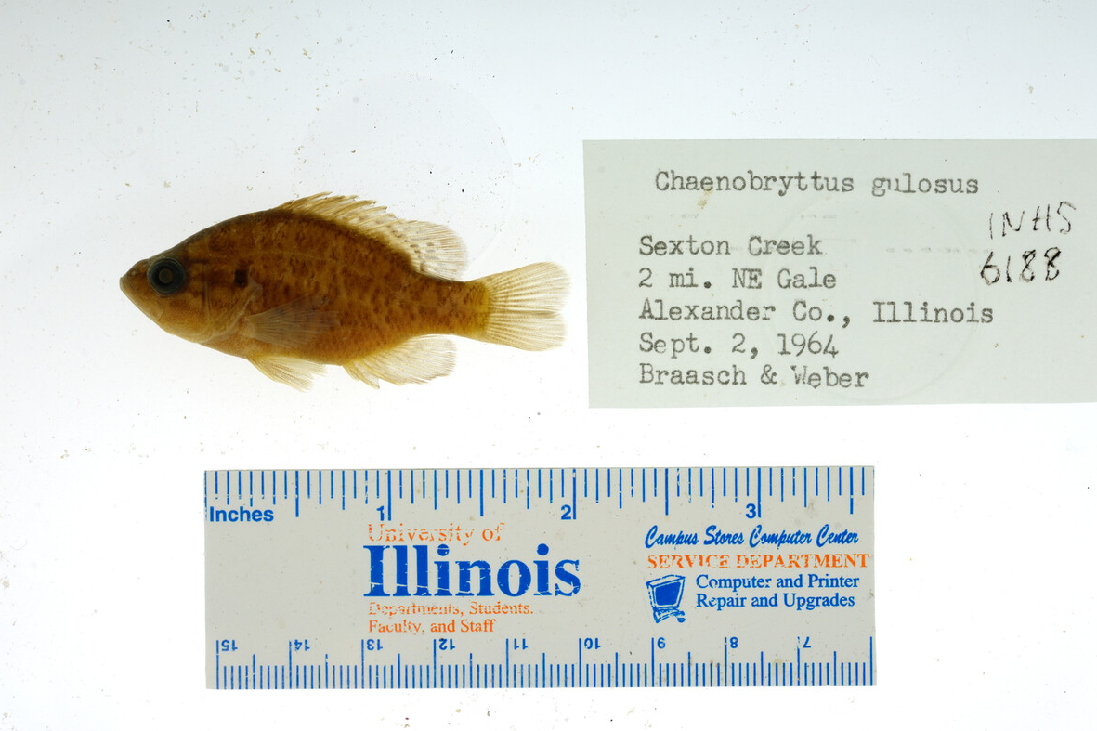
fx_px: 1858
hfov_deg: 32.9
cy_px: 365
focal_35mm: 61
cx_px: 554
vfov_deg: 22.3
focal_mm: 60
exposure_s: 1/160
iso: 100
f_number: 10
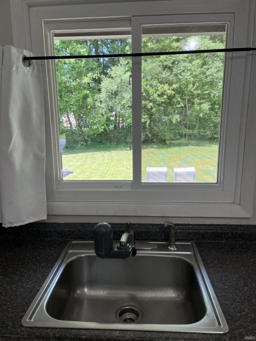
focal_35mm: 26
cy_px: 170
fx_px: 256
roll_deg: +1.1
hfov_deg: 53.0
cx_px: 128
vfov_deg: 67.3
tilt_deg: -13.3
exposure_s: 1/123
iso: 32
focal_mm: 5.1
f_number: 1.6
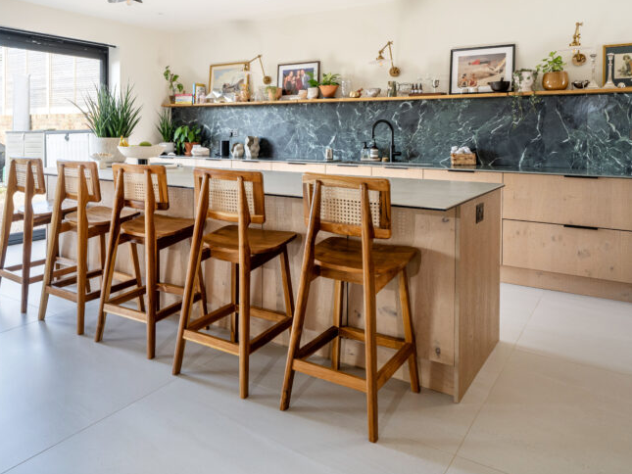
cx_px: 221
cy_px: 142
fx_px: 530
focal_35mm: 29
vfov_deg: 47.1
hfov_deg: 60.5
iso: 200
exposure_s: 1/15
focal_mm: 19
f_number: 9
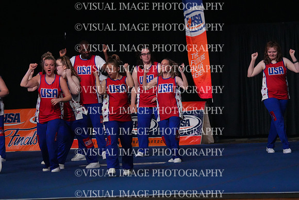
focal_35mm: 190
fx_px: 1578
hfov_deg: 10.8
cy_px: 100
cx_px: 150
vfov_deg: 7.2
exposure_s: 1/1250
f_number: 5.6
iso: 16000
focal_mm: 190
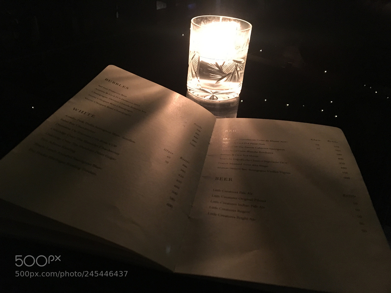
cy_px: 146
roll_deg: -4.6
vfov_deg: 48.2
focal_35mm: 29
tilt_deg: -31.9
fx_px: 328
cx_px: 196
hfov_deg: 61.7
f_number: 2.2
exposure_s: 1/17
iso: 640
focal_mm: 4.15
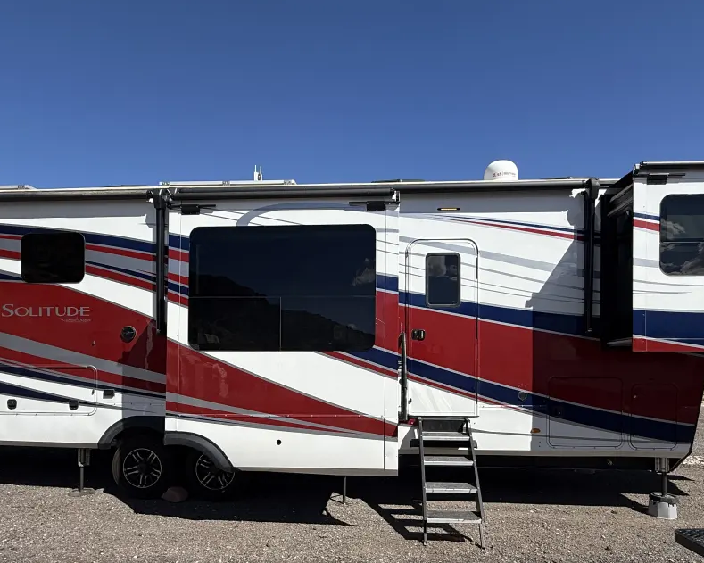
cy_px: 370
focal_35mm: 23
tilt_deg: -0.2
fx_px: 479
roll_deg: +0.6
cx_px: 364
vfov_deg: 59.6
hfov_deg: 72.6
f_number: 2.2
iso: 50
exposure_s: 1/2237
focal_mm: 2.22
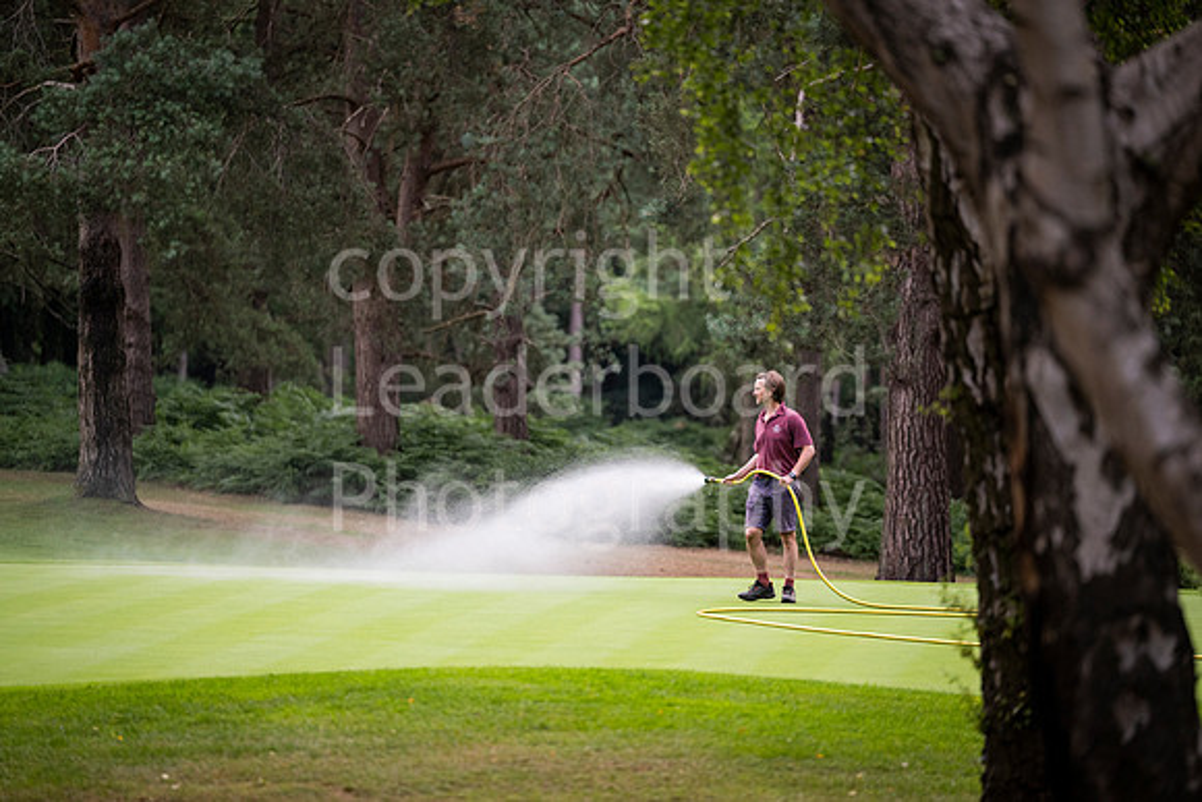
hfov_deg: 10.3
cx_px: 601
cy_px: 401
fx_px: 6679
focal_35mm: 200
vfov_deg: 6.9
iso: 1000
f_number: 2.8
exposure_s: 1/250
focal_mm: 200
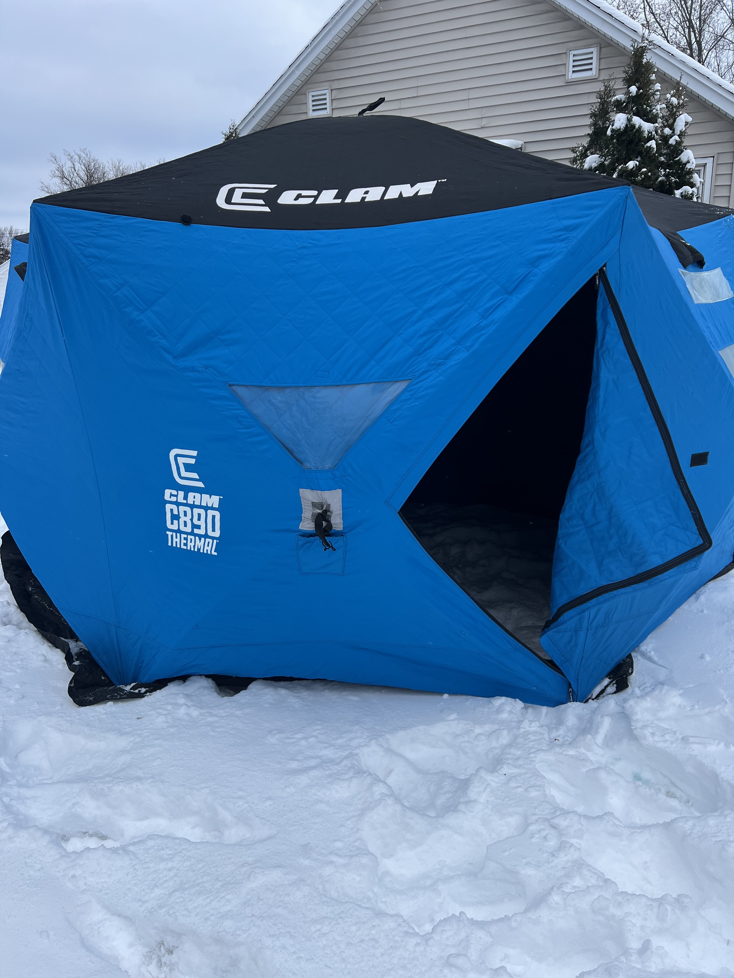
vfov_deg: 67.3
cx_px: 367
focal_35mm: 26
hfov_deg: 53.1
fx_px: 735
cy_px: 489
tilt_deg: -13.5
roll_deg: +1.8
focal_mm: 5.7
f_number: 1.5
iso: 50
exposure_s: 1/846
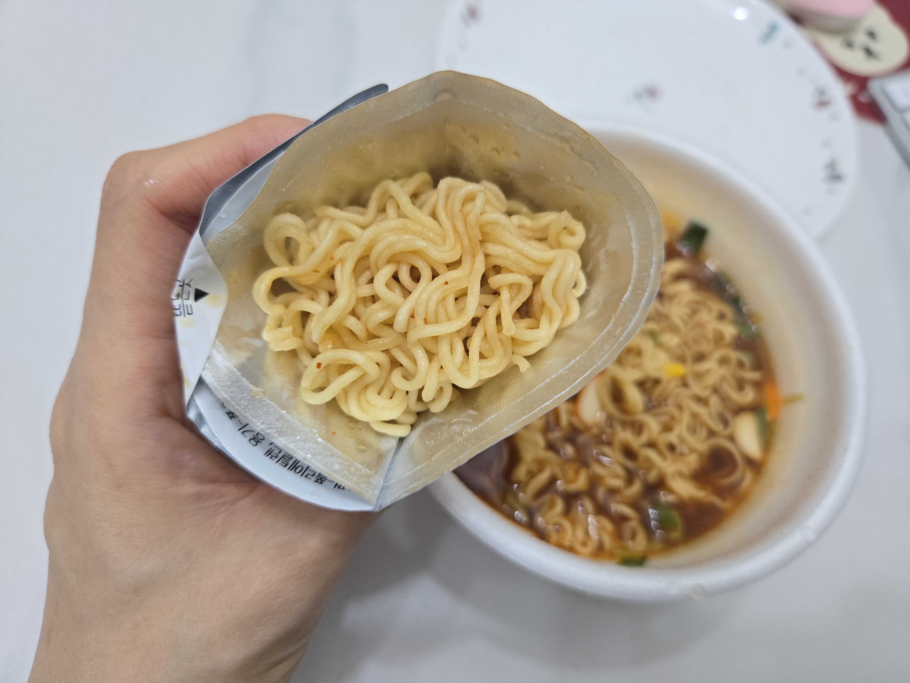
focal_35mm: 23
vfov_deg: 58.9
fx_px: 605
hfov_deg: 73.9
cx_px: 455
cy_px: 342
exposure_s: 1/120
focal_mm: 5.4
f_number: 1.8
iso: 200
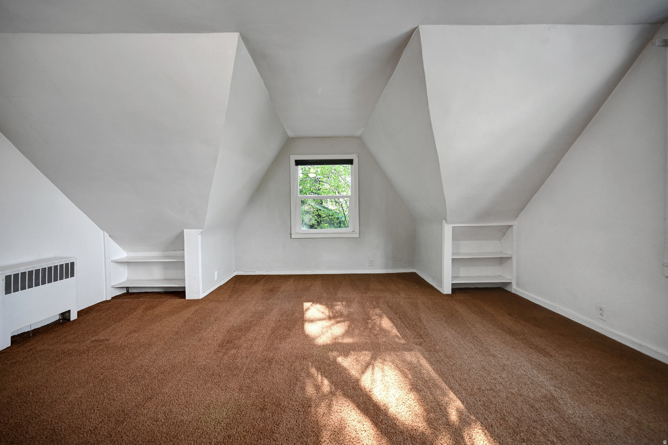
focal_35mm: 14
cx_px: 334
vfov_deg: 81.2
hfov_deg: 104.2
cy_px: 222
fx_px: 260
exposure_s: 1/50
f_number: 4
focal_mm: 14
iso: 640
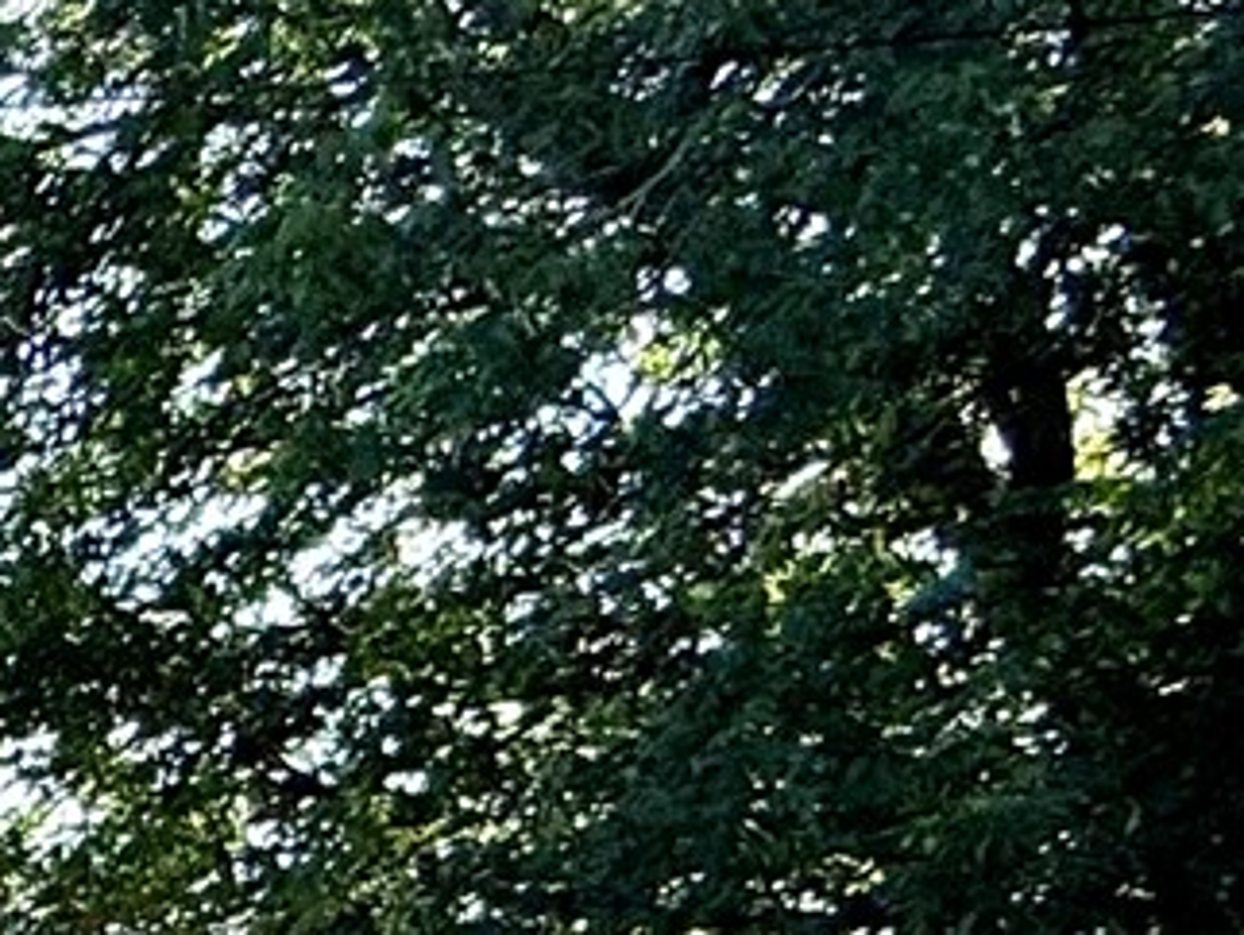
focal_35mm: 89
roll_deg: +1.4
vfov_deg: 14.0
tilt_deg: -3.7
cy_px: 1870
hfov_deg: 13.1
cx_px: -2082
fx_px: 3201
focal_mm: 2.22
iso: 64
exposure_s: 1/830
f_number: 2.2
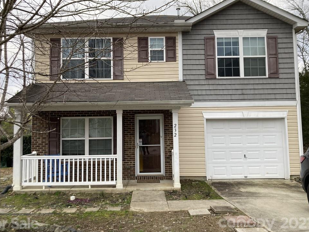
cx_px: 149
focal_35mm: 30
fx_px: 268
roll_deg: +0.7
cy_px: 115
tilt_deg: +4.0
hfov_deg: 59.9
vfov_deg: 46.8
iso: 64
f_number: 1.8
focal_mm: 3.99
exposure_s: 1/121
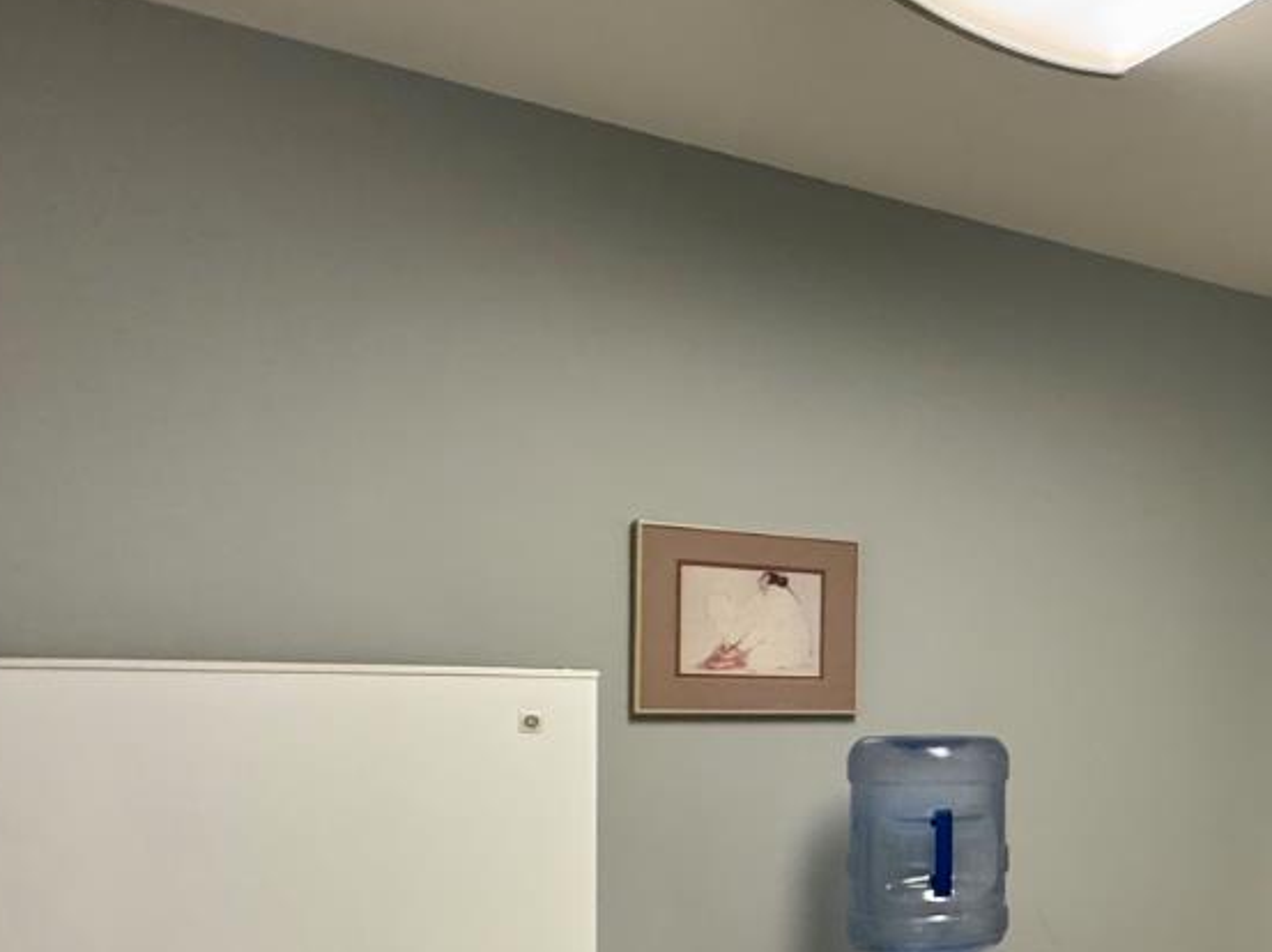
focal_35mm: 38
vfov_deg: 36.8
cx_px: 1433
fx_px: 1395
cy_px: 712
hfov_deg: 39.2
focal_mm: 2.22
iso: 250
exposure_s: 1/120
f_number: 2.2
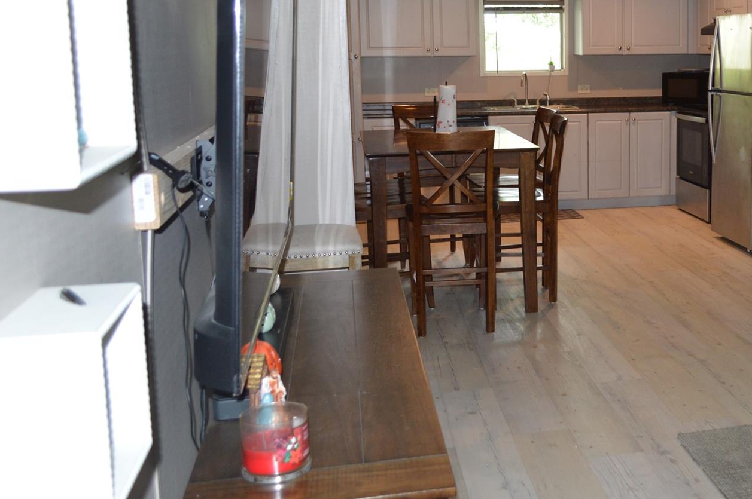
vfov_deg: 30.3
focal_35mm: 44
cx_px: 597
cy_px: 177
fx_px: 918
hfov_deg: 42.6
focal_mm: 18
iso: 400
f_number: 3.5
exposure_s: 1/60
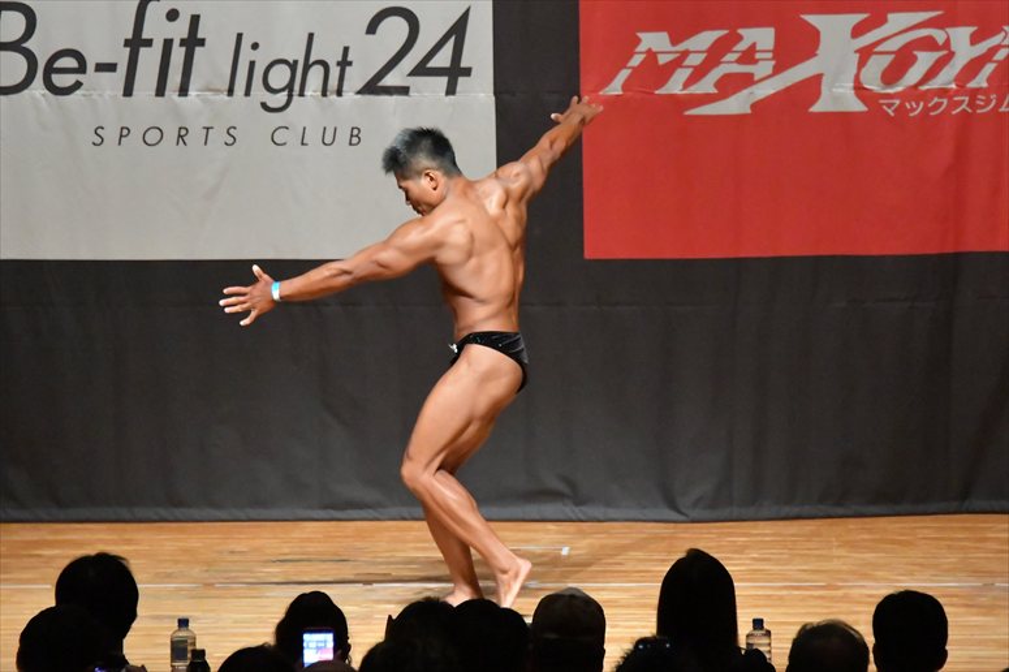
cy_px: 336
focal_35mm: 255
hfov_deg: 8.1
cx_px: 504
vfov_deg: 5.4
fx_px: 7144
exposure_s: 1/400
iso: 16000
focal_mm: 170
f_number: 5.6
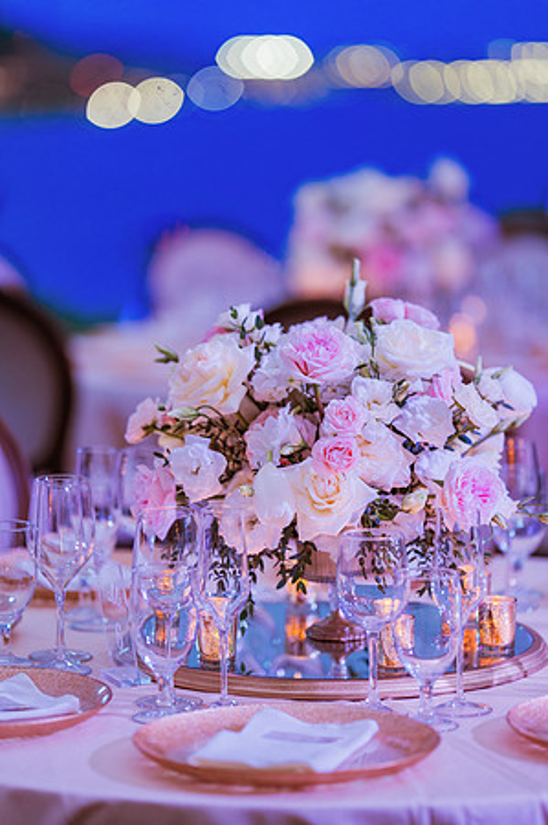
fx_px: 3089
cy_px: 412
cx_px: 274
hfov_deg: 10.1
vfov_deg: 15.2
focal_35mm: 135
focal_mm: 135
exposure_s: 1/40
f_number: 1.8
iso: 640
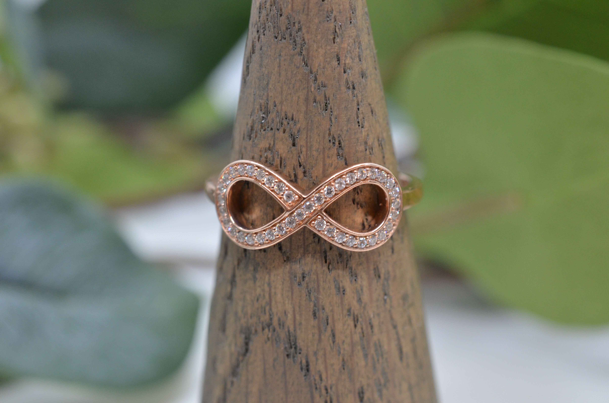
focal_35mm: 60
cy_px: 202
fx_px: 1013
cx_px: 304
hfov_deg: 33.5
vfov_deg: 22.5
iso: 1000
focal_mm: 40
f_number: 9
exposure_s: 1/125
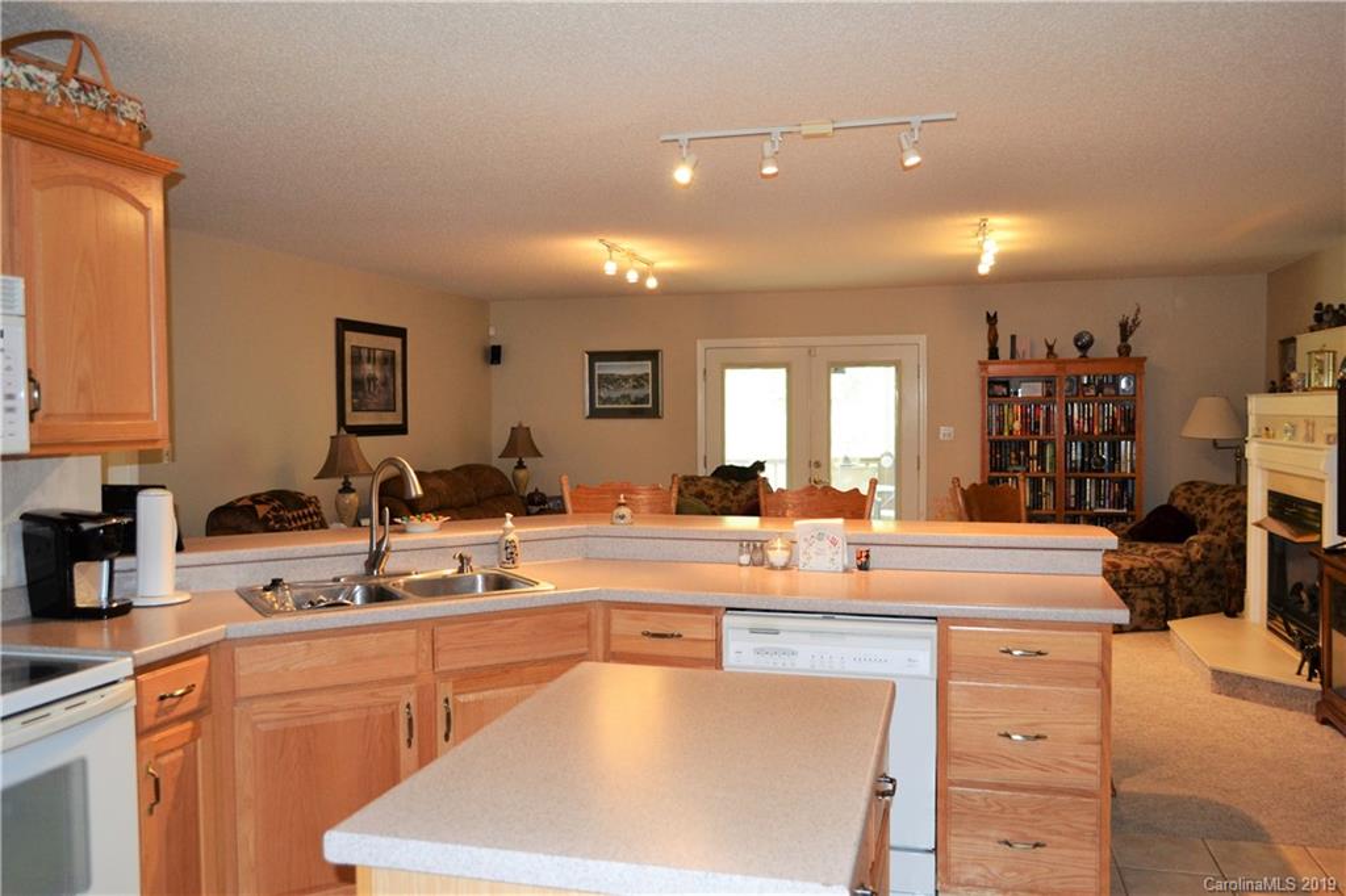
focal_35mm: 27
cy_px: 448
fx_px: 1009
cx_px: 673
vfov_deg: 47.9
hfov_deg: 67.4
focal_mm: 18
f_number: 3.5
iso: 1000
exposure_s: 1/60
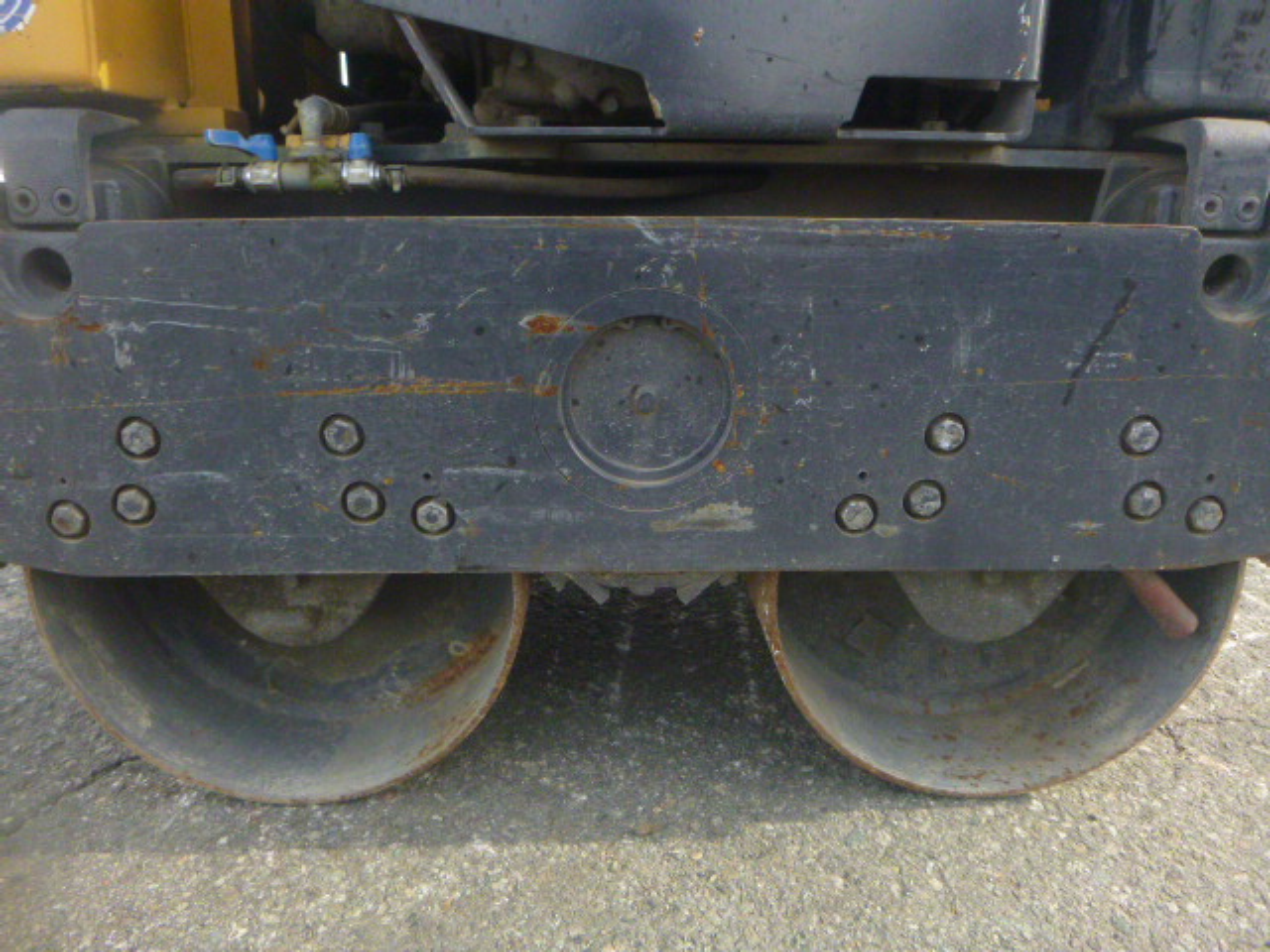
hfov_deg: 69.4
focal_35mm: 25
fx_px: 917
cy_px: 476
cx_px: 635
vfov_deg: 54.9
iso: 400
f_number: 9
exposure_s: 1/320
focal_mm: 4.5
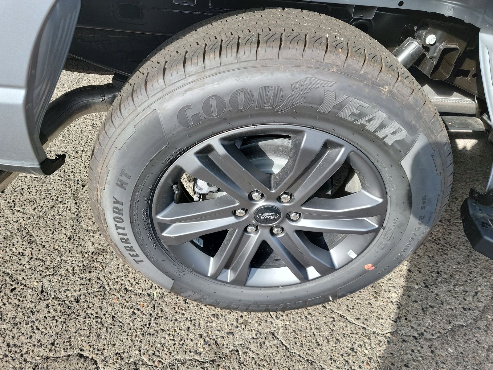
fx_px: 342
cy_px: 185
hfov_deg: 71.6
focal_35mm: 24
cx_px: 246
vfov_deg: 56.8
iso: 50
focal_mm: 6.7
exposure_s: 1/228
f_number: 1.8
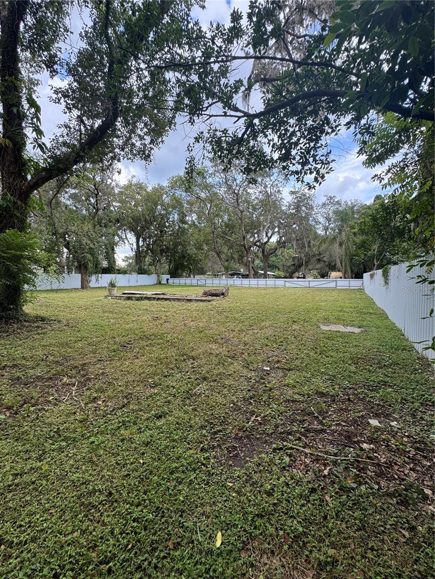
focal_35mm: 14
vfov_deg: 102.1
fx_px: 235
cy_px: 290
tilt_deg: -1.2
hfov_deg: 85.7
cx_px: 218
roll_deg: +0.0
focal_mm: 2.22
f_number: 2.2
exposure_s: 1/242
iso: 40
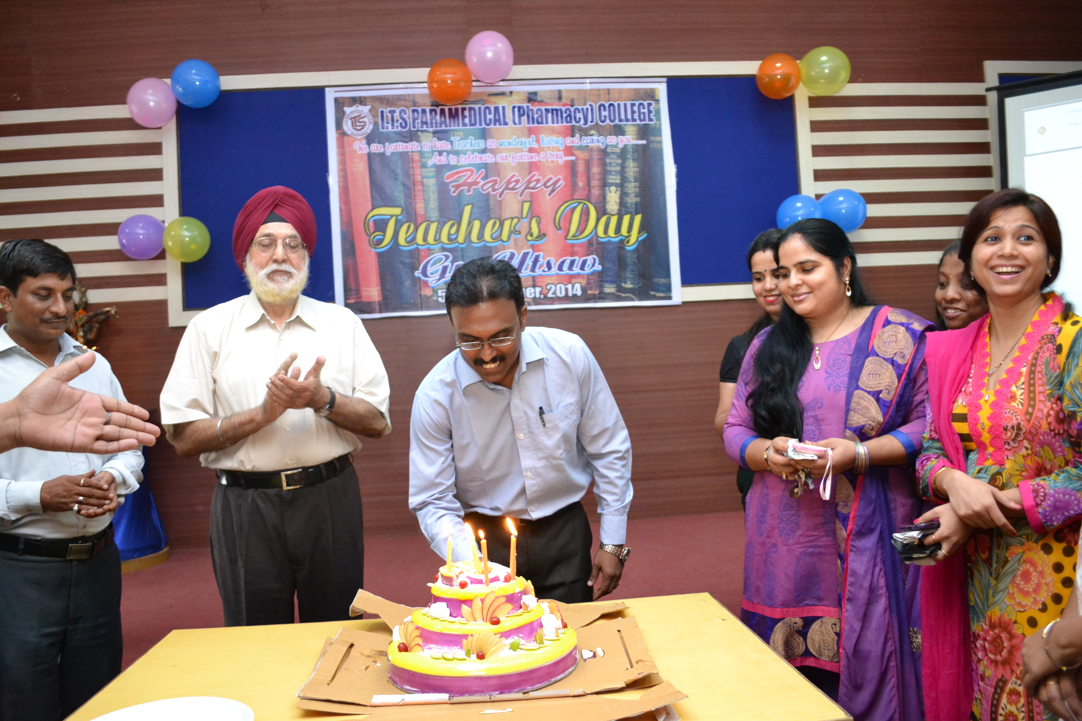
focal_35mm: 27
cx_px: 541
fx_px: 811
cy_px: 360
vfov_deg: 47.9
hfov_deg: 67.4
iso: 2500
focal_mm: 18
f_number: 3.5
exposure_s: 1/60
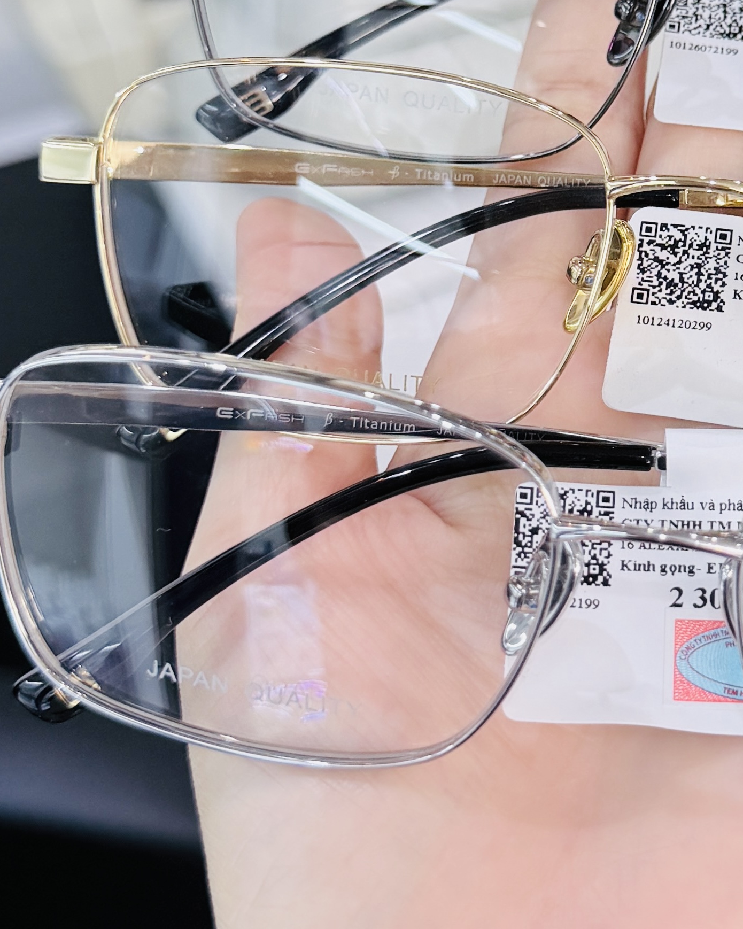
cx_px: 663
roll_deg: +2.0
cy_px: 232
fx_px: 2117
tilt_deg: -37.0
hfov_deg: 19.6
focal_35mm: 77
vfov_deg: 24.5
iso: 160
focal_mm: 6.76
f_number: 1.78
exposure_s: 1/100
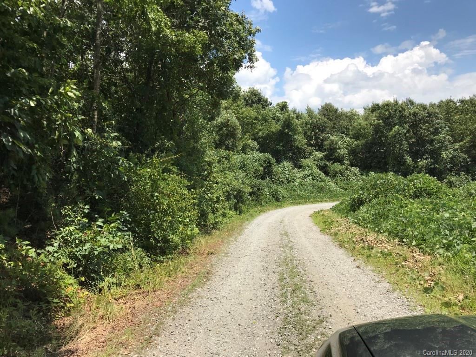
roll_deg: +1.4
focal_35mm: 28
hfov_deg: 63.4
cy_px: 178
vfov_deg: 49.7
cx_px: 238
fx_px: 385
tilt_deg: -0.8
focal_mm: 3.99
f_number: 1.8
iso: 20
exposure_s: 1/2398
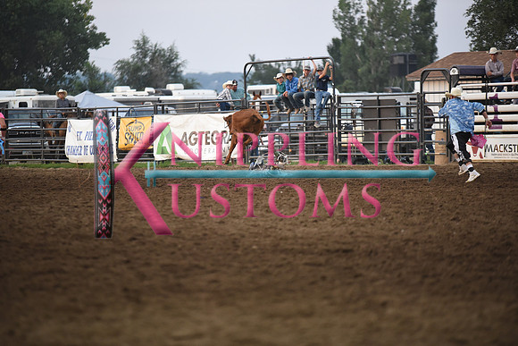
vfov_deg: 6.9
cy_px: 173
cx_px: 259
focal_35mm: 200
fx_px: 2878
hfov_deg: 10.3
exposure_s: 1/1600
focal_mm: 200
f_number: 2.8
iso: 2500
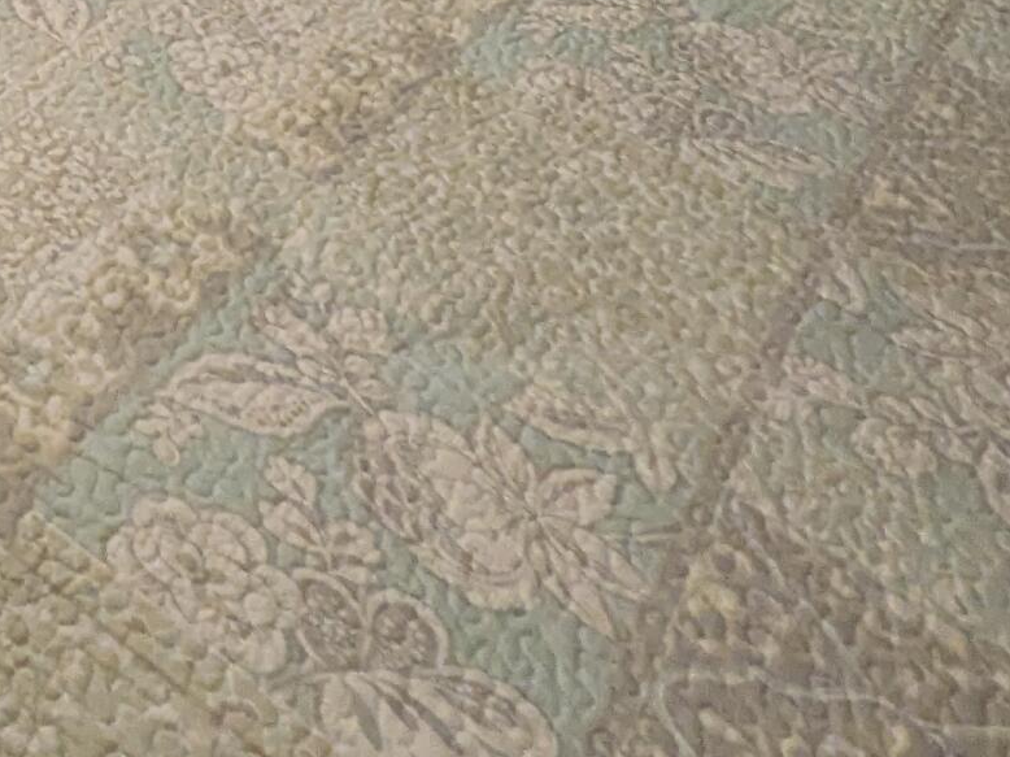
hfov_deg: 27.2
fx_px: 1575
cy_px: -504
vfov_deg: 20.9
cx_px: -427
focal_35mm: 54
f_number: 2.2
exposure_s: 1/40
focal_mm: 1.83
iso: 387
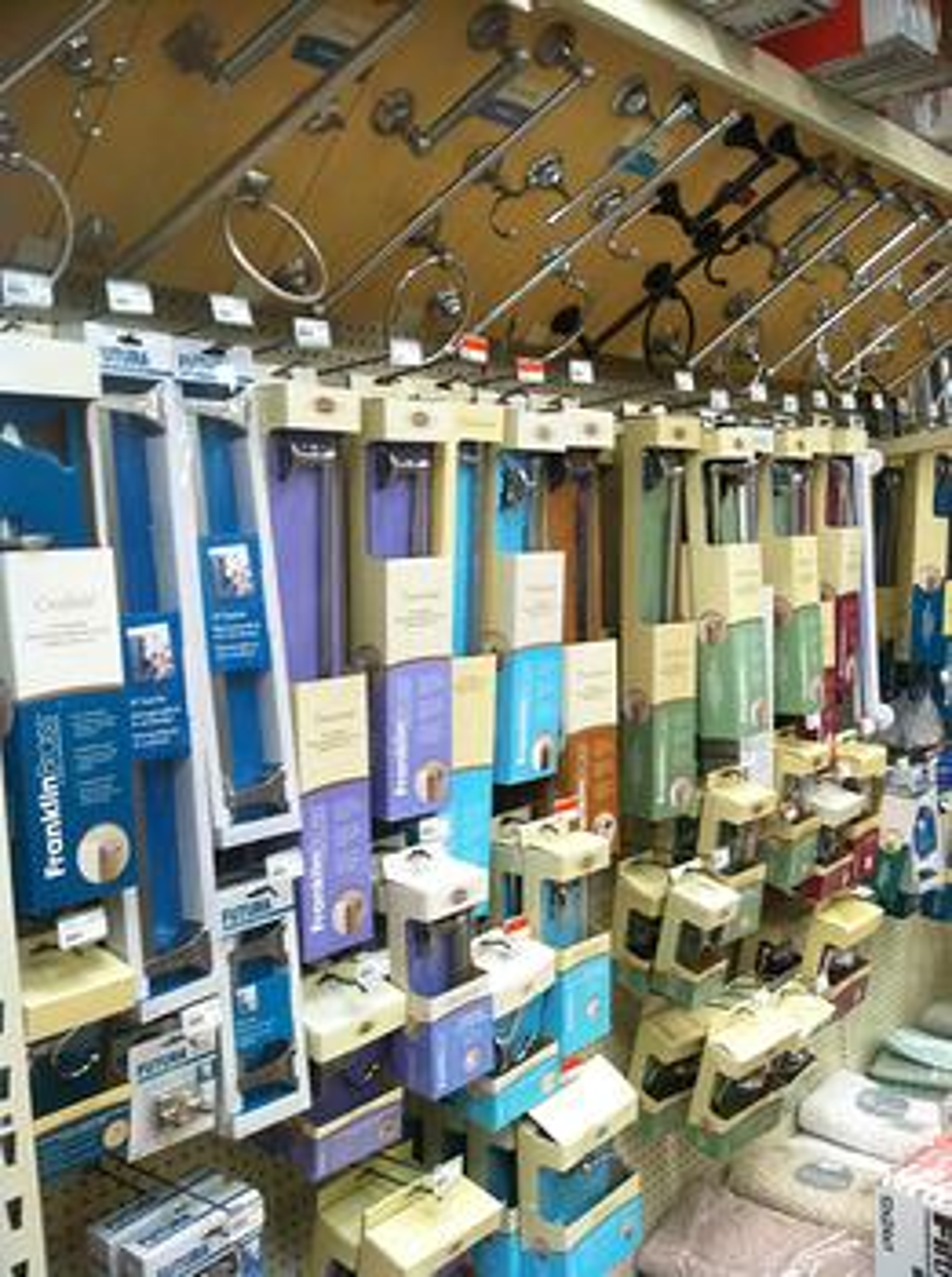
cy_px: 638
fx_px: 1288
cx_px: 476
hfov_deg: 40.6
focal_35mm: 35
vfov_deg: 52.7
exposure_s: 1/15
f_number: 2.8
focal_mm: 3.85
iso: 100
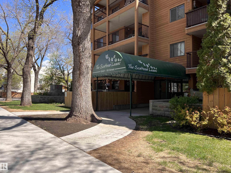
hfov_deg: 67.3
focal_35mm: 26
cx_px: 116
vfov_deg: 53.1
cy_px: 86
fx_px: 174
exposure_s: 1/1488
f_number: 1.5
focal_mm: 5.7
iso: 50
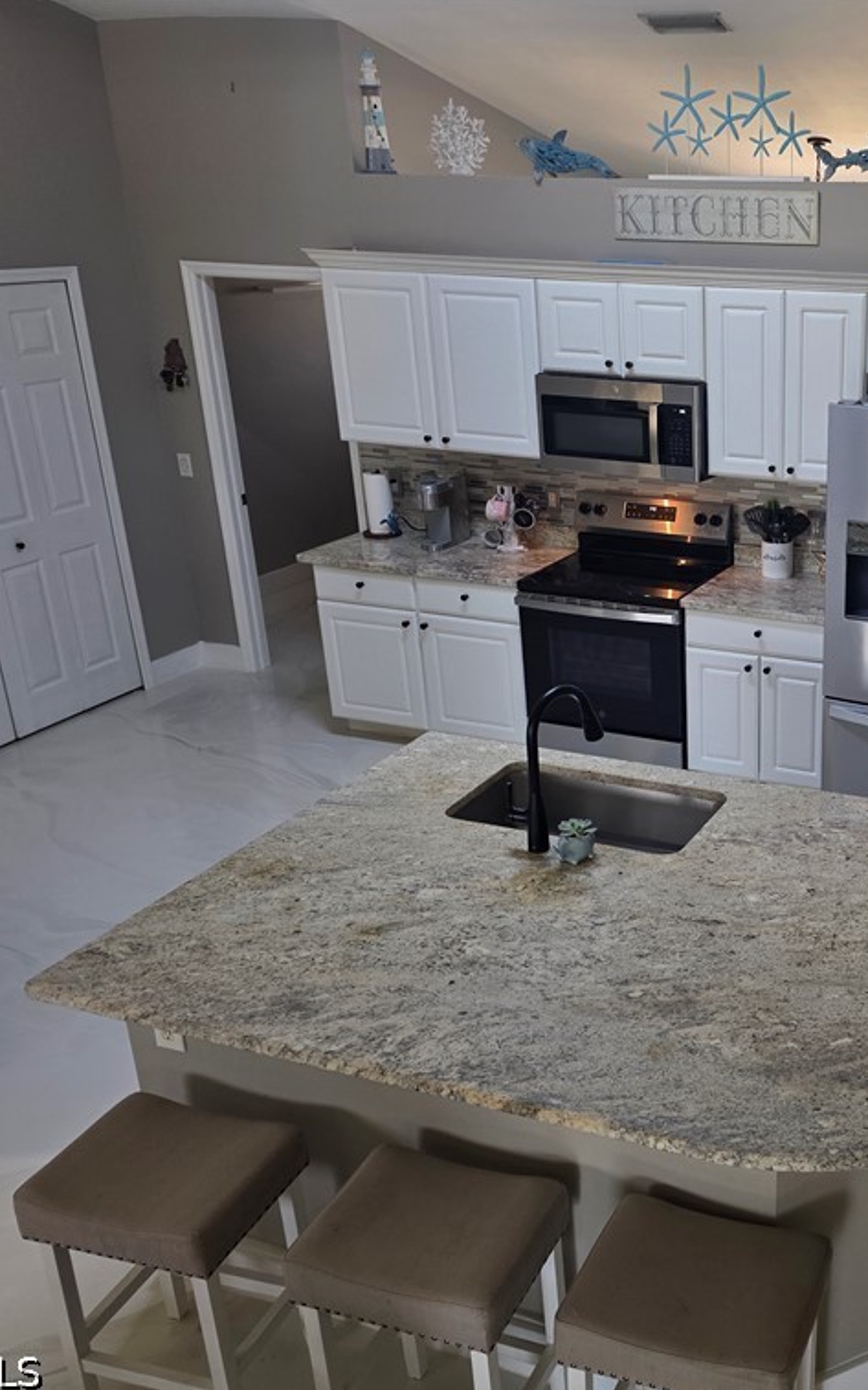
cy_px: 698
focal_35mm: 33
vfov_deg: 58.1
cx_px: 807
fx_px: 1249
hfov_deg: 35.7
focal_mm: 6.3
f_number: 1.7
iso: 125
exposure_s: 1/120
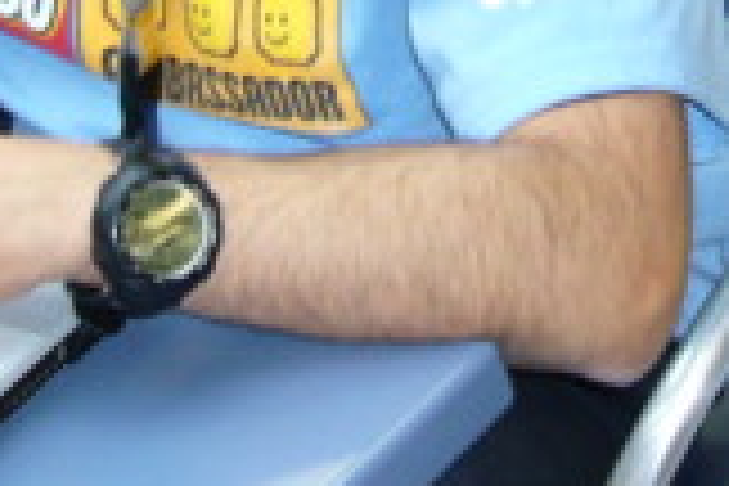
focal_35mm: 180
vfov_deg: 7.4
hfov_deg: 11.4
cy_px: -414
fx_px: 3645
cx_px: 428
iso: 100
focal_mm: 5.8
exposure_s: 1/8
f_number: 2.8
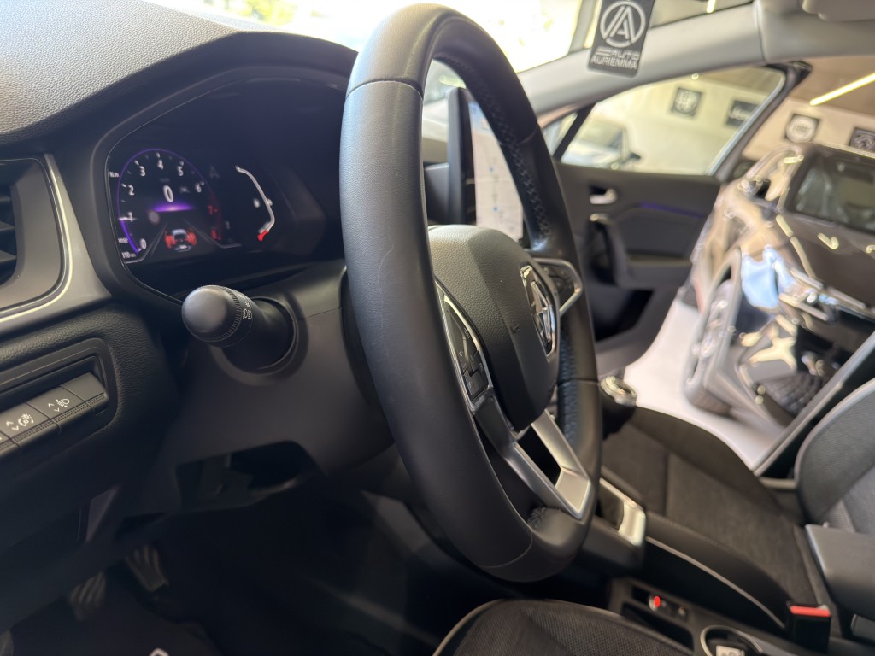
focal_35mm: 24
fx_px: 607
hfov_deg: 71.6
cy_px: 328
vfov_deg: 56.8
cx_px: 438
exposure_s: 1/100
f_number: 1.78
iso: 320
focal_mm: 6.76
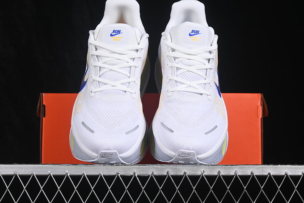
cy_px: 102
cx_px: 152
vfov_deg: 18.2
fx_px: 633
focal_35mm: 75
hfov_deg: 27.0
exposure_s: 1/80
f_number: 8
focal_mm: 50
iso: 160
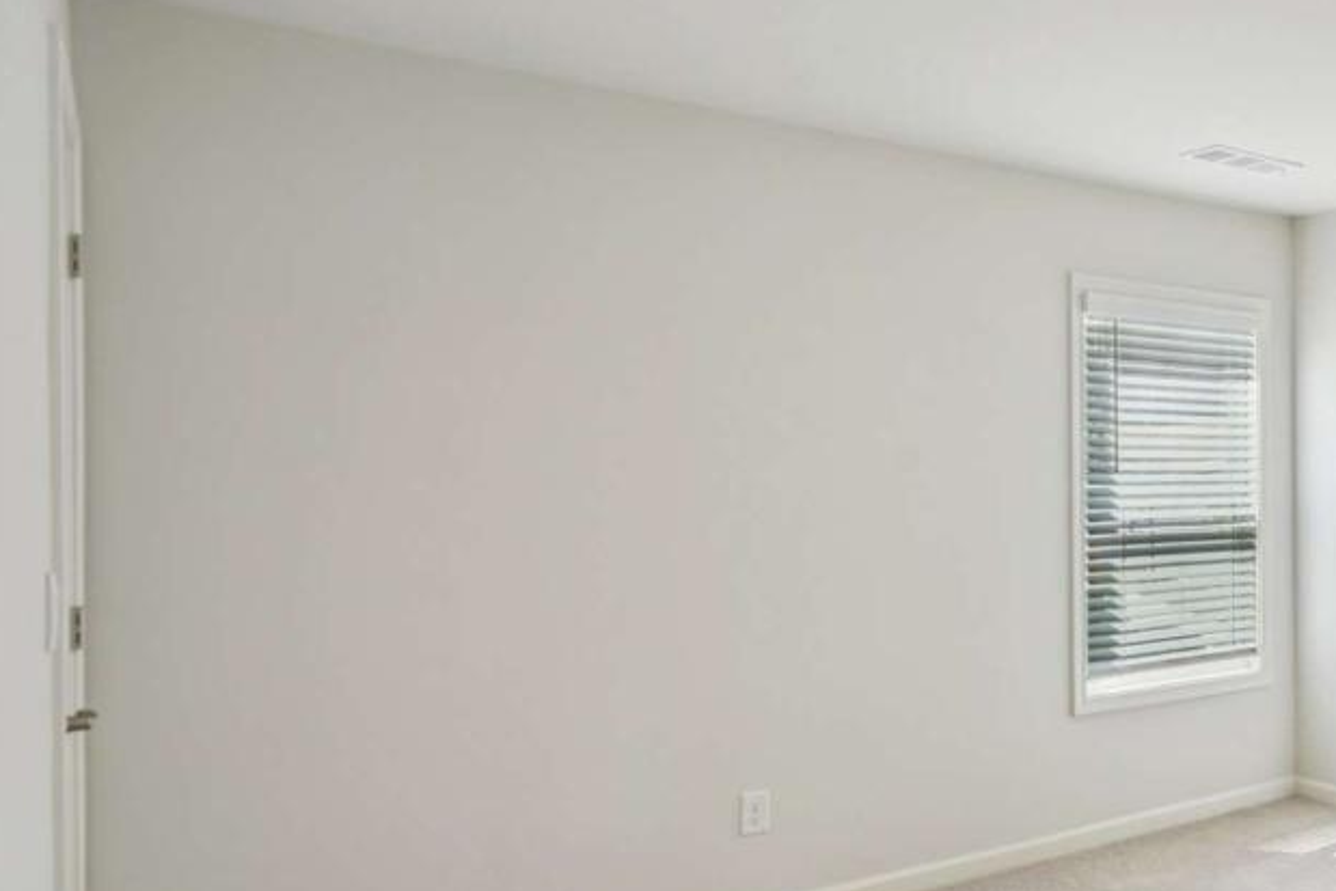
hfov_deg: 51.7
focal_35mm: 31
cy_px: 472
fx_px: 1151
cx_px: 1248
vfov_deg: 42.3
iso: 320
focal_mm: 16
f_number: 8
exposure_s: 1/30
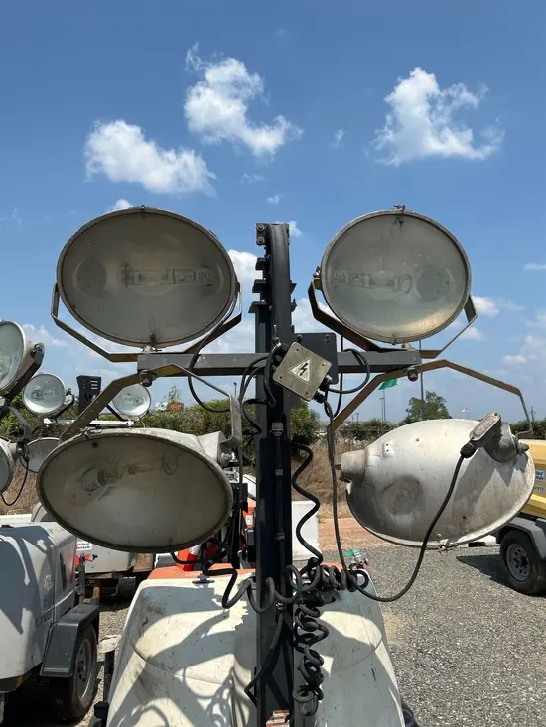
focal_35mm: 26
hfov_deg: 53.1
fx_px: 547
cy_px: 364
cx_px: 273
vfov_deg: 67.3
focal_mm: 5.7
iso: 50
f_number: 1.5
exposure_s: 1/5882
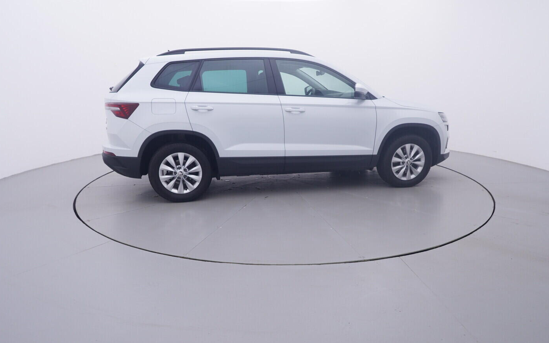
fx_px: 352
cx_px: 270
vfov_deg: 51.9
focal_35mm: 24
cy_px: 185
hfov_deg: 75.9
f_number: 5
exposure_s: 1/80
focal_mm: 15
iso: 200
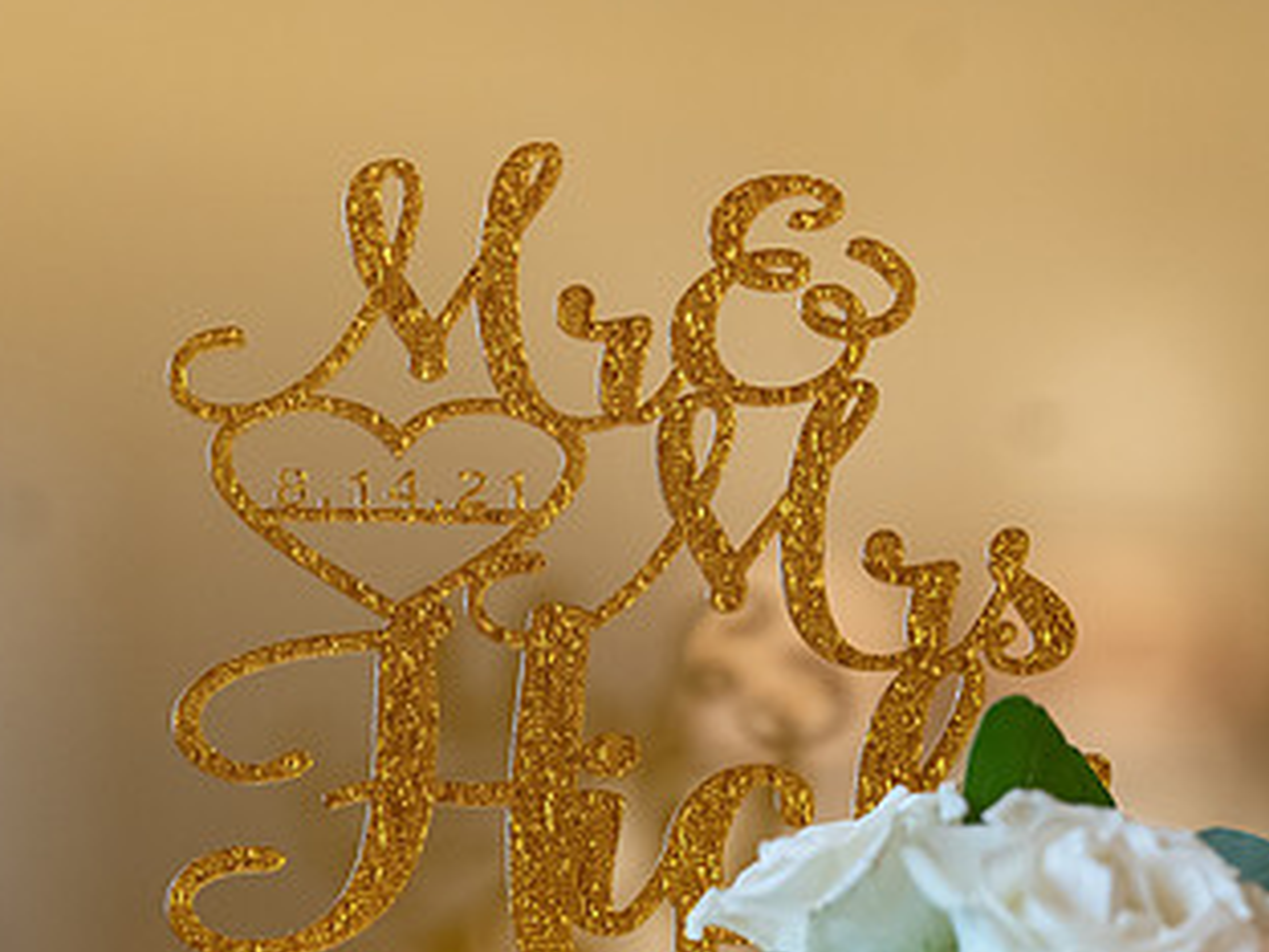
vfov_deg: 5.1
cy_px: 650
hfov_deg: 6.8
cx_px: 620
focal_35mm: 293
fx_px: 10741
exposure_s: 1/100
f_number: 4
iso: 2000
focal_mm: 148
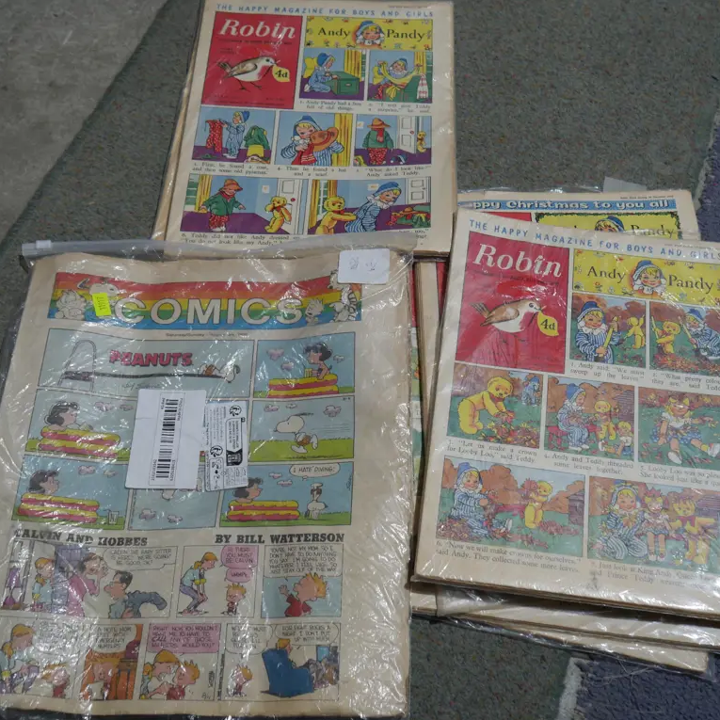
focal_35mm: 45
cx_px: 390
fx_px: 1059
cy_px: 361
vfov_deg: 37.6
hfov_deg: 37.5
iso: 200
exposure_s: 1/80
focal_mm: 19
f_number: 4.1
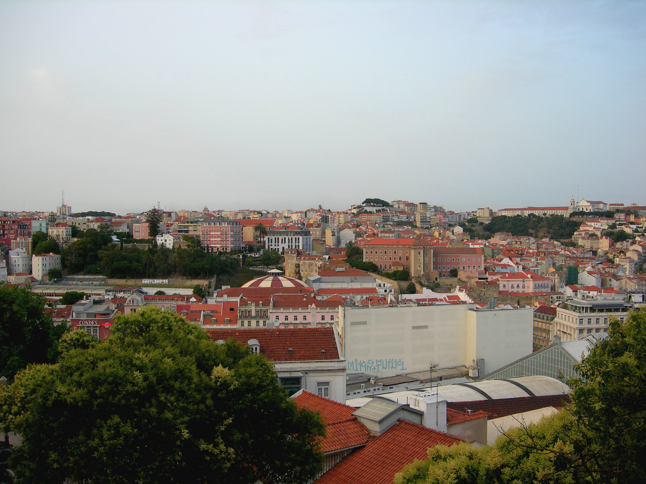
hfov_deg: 49.0
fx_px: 709
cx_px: 323
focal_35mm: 38
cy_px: 242
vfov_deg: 37.7
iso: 50
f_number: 2.8
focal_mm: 7.8
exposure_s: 1/86
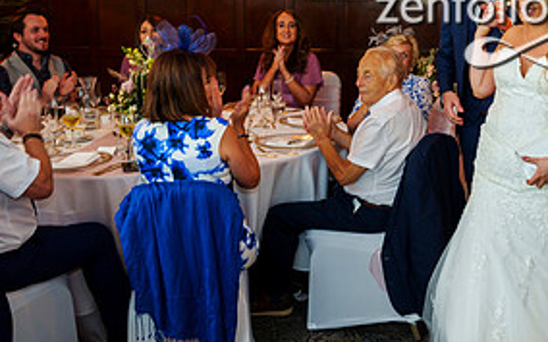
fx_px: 880
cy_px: 55
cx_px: 509
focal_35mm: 59
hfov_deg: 32.6
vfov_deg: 21.6
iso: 800
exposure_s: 1/80
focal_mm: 28
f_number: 3.5
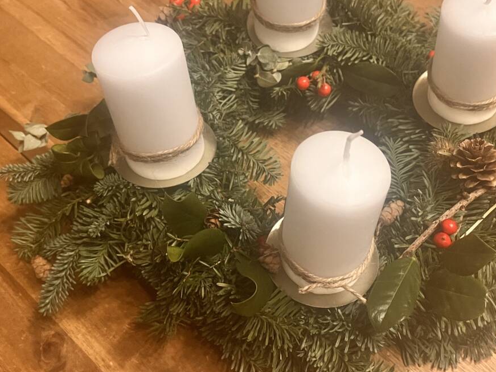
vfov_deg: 33.6
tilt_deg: -54.7
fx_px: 616
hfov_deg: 43.7
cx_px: 291
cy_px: 169
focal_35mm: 43
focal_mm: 5.1
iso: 400
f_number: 1.6
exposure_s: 1/33
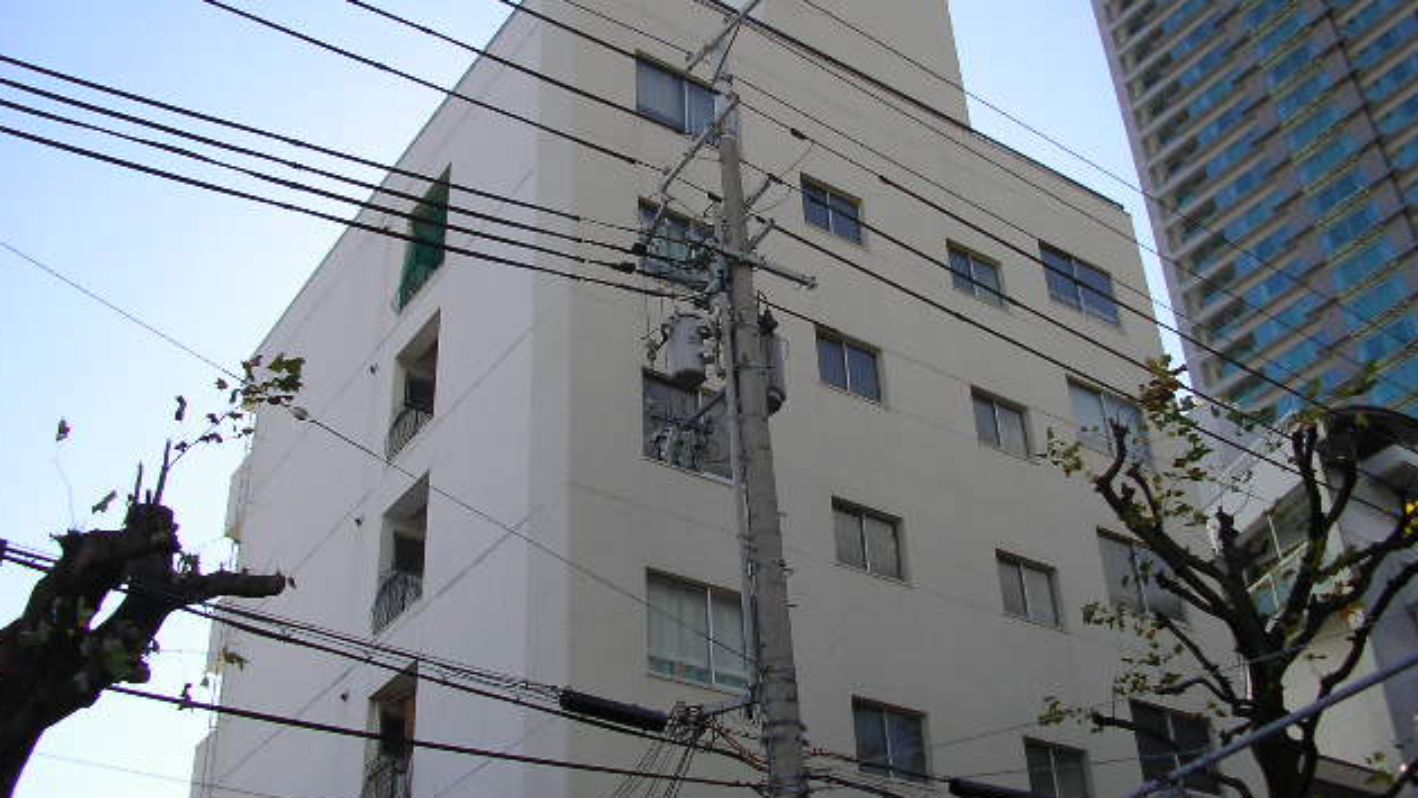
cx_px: 703
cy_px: 360
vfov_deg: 28.3
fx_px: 1579
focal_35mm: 42
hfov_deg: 48.4
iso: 71
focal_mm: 5.8
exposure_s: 1/535
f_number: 4.1
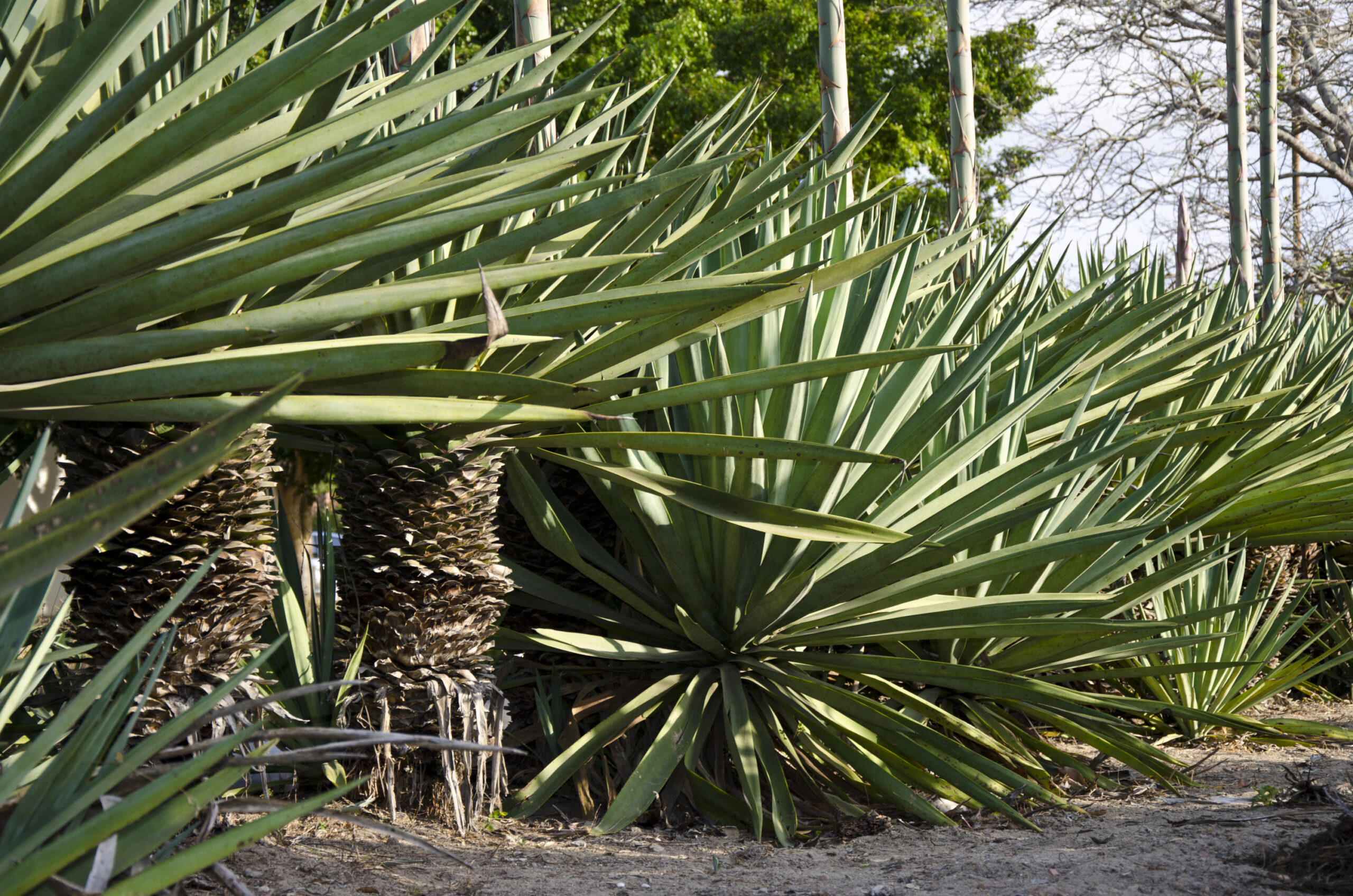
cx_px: 676
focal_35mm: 93
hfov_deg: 22.0
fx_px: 3488
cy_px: 448
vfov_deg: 14.6
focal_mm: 62
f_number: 5.3
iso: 160
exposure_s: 1/250
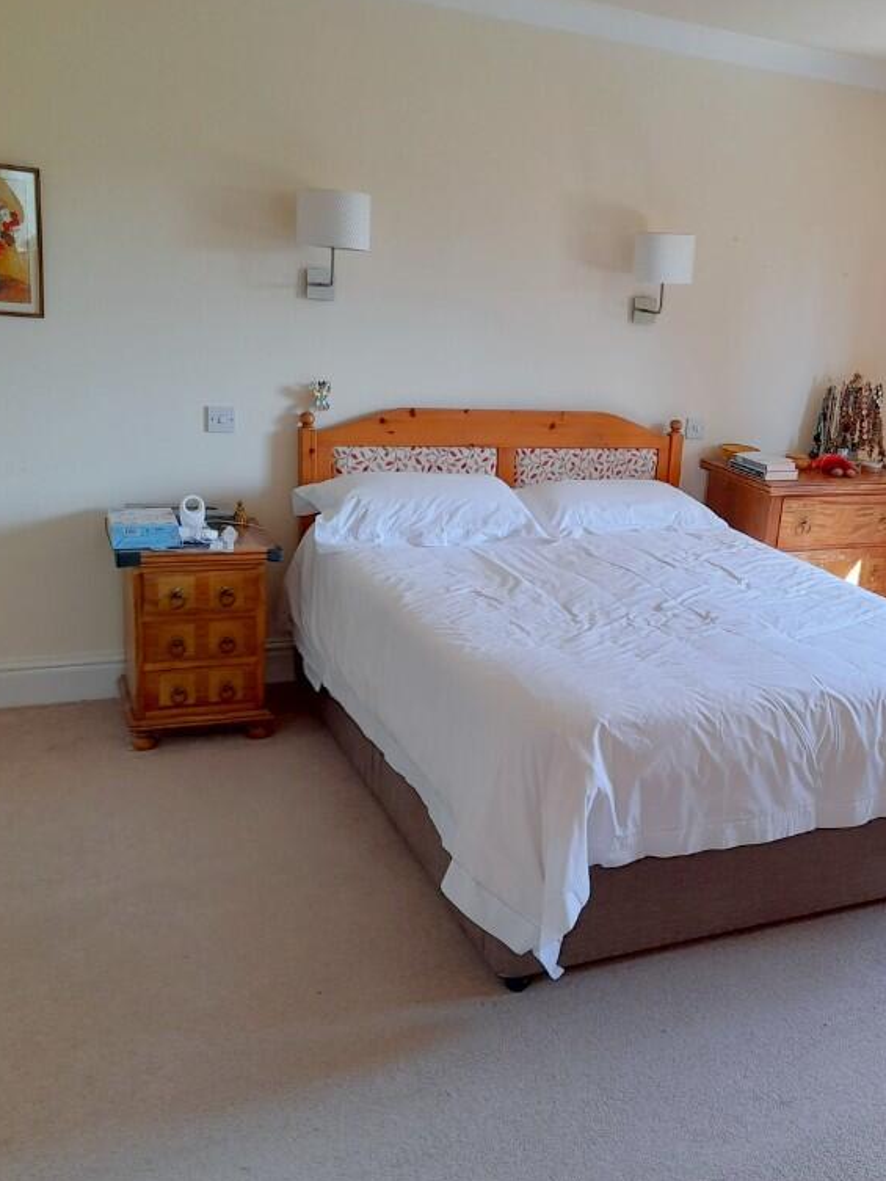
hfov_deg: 40.9
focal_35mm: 34
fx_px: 1160
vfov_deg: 53.9
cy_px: 587
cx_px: 635
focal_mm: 4.6
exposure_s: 1/50
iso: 50
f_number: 2
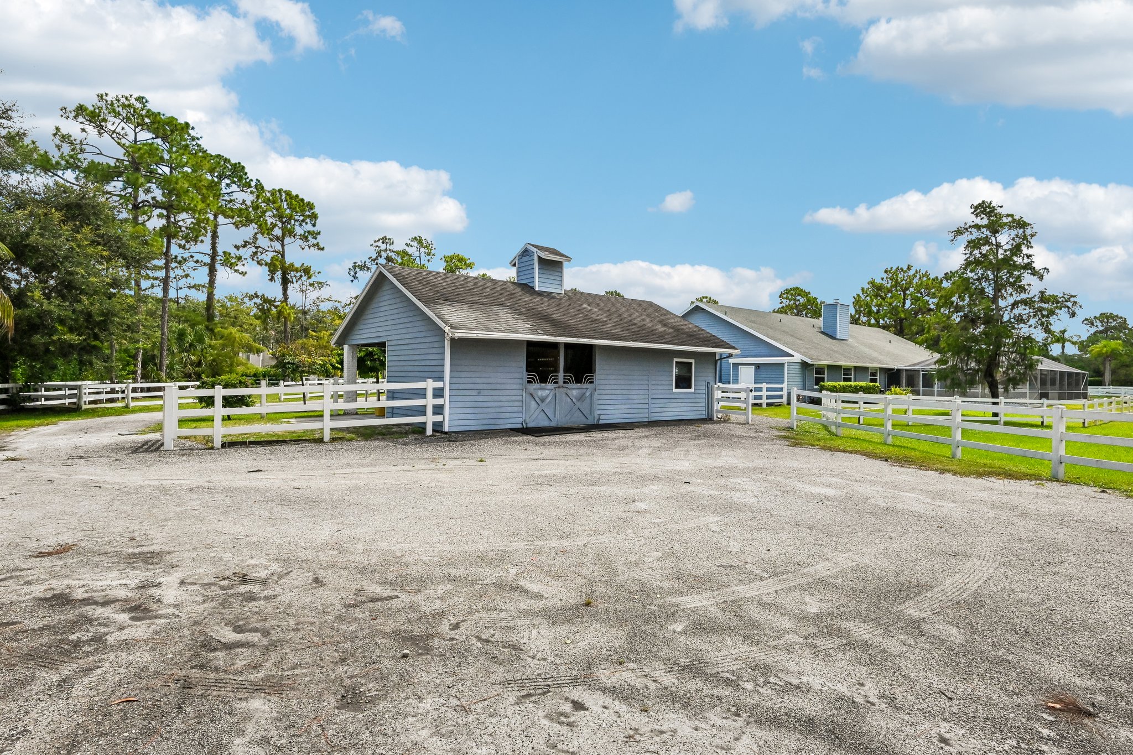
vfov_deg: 67.4
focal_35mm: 18
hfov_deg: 90.0
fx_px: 566
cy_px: 378
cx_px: 566
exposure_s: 1/5000
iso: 3200
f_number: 13
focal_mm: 18
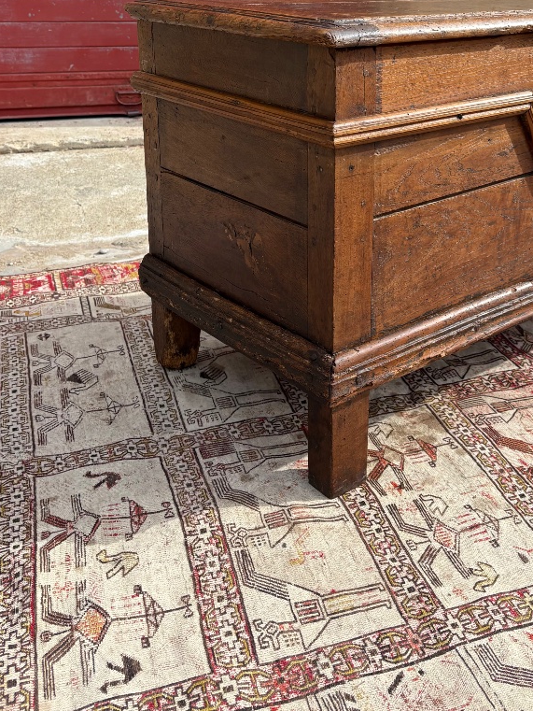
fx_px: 841
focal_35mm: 41
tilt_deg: -12.2
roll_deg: -0.6
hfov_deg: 34.6
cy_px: 180
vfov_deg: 44.3
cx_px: 386
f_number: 1.6
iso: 50
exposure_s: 1/1263
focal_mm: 5.96
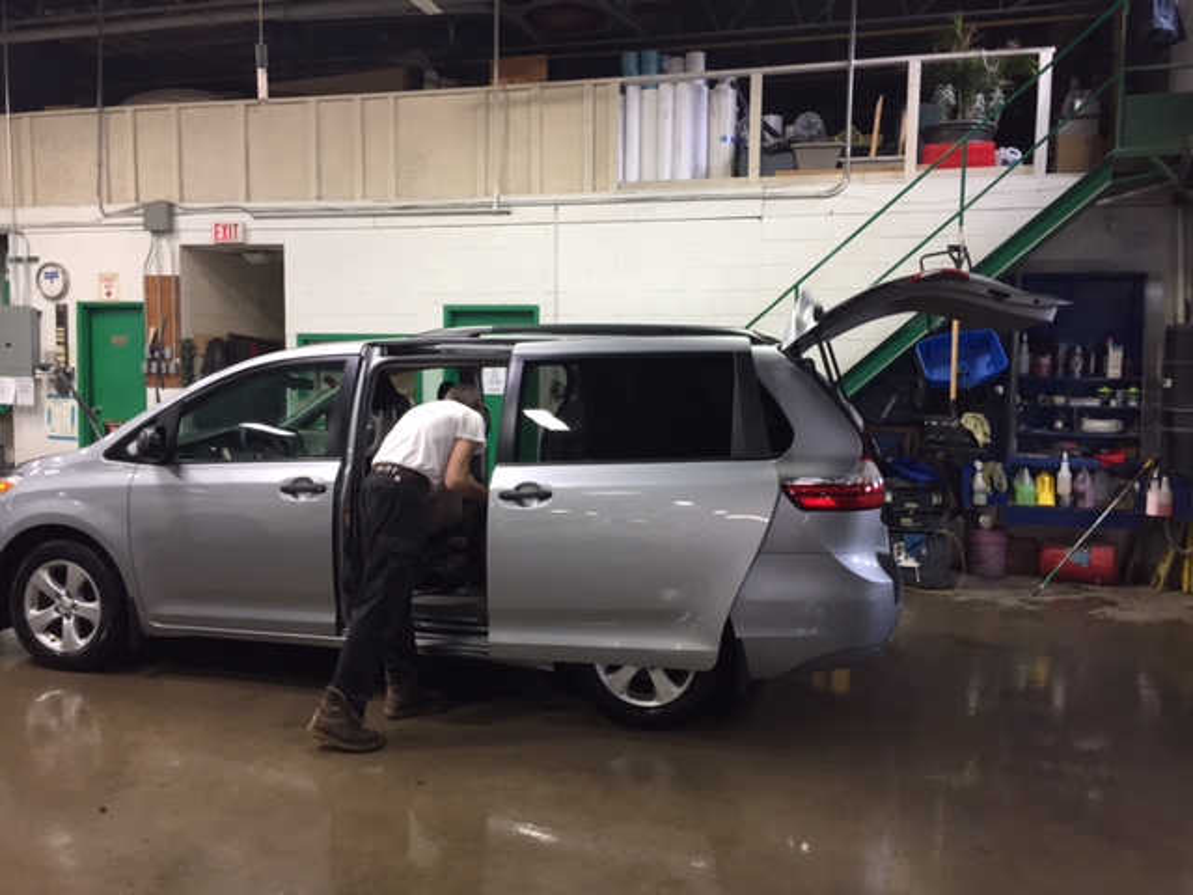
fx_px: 999
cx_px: 596
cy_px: 448
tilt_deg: -4.5
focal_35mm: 29
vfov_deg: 48.2
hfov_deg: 61.7
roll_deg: -1.5
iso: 64
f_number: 2.2
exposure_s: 1/30
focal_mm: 4.15
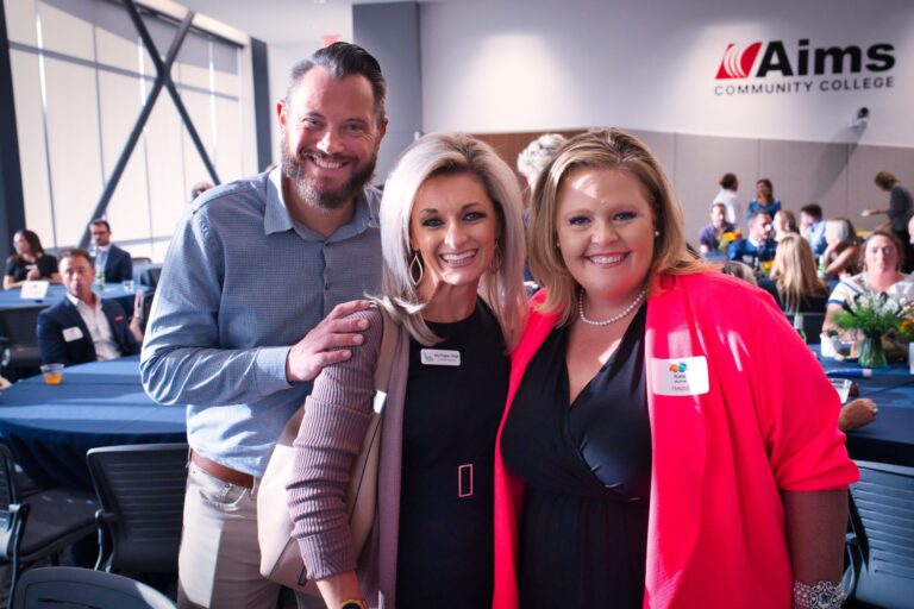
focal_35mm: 35
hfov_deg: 54.4
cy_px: 304
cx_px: 457
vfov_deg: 37.9
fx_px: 889
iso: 5000
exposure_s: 1/160
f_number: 5.6
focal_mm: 35
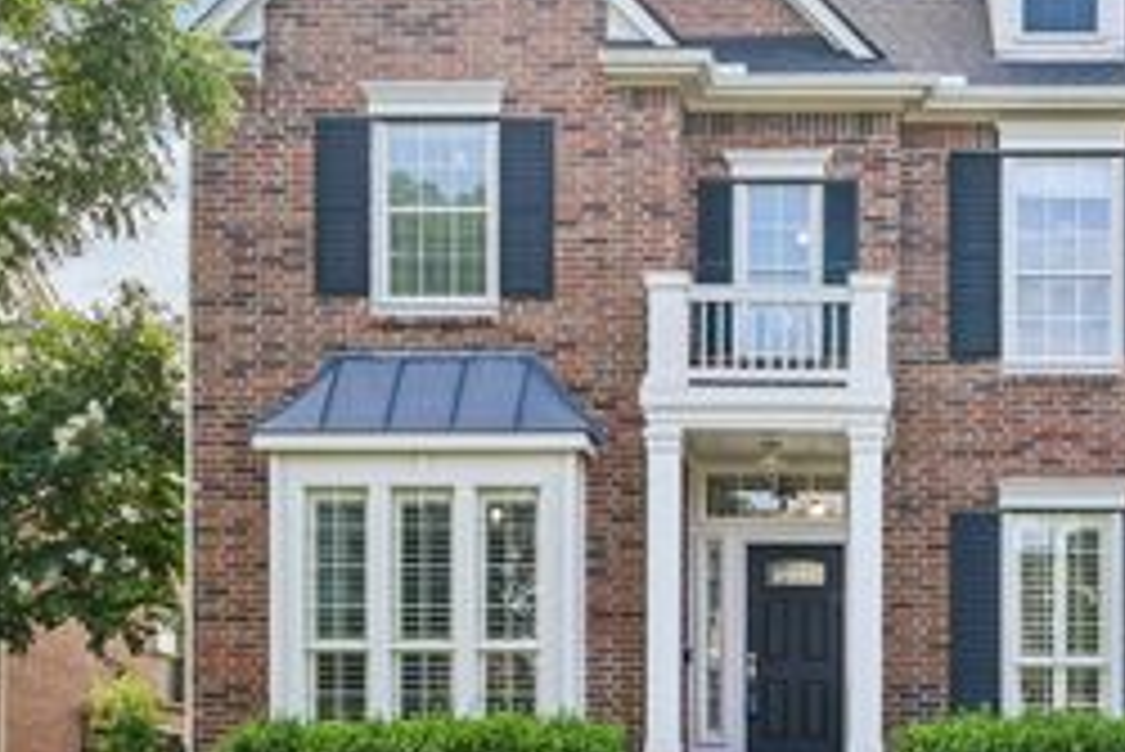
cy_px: 394
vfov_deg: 22.7
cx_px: 868
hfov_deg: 32.6
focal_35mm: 60
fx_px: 1876
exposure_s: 1/500
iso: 400
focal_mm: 30
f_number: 8
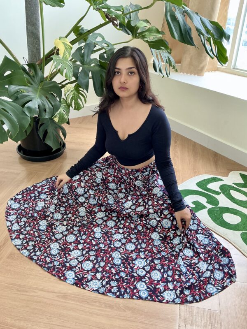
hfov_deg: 48.2
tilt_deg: -29.8
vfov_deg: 61.7
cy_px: 164
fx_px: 276
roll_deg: -1.8
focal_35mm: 29
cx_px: 124
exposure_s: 1/100
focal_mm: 3
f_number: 1.8
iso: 50
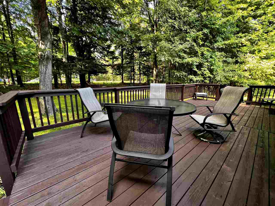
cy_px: 103
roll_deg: -0.4
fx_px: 103
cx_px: 138
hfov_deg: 106.2
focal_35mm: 13
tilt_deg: -13.0
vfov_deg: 89.9
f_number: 1.8
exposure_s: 1/99
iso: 160
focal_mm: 1.57
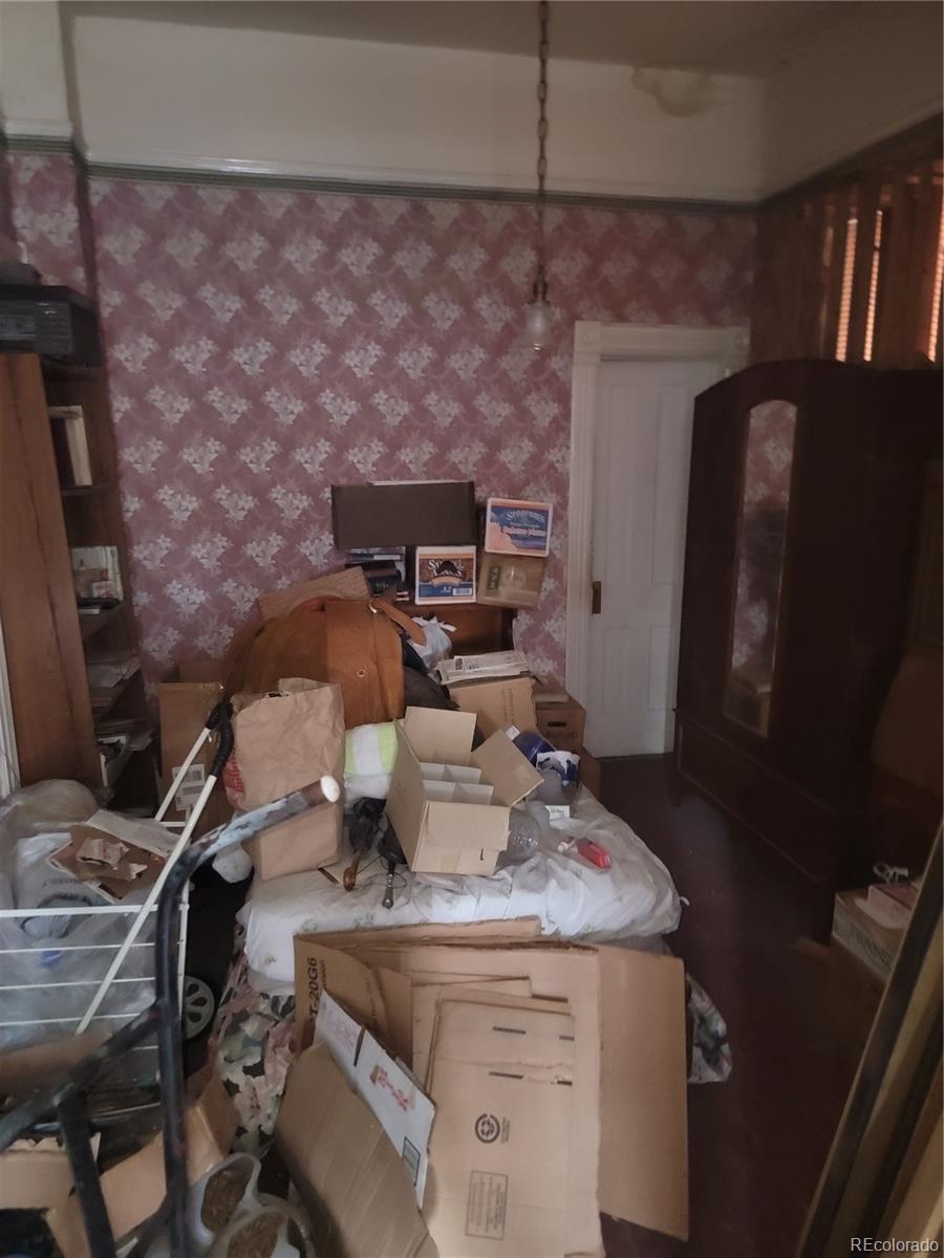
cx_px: 472
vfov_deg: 71.6
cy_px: 629
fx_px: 873
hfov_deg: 56.8
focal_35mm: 24
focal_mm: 6.7
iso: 500
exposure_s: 1/8
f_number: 1.8
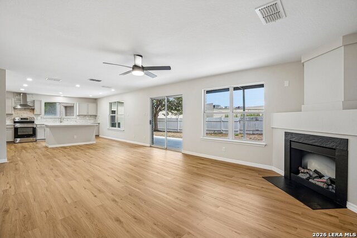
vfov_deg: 73.8
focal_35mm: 16
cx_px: 178
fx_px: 159
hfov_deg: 96.7
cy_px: 119
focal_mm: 16
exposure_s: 1/50
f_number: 8
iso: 400
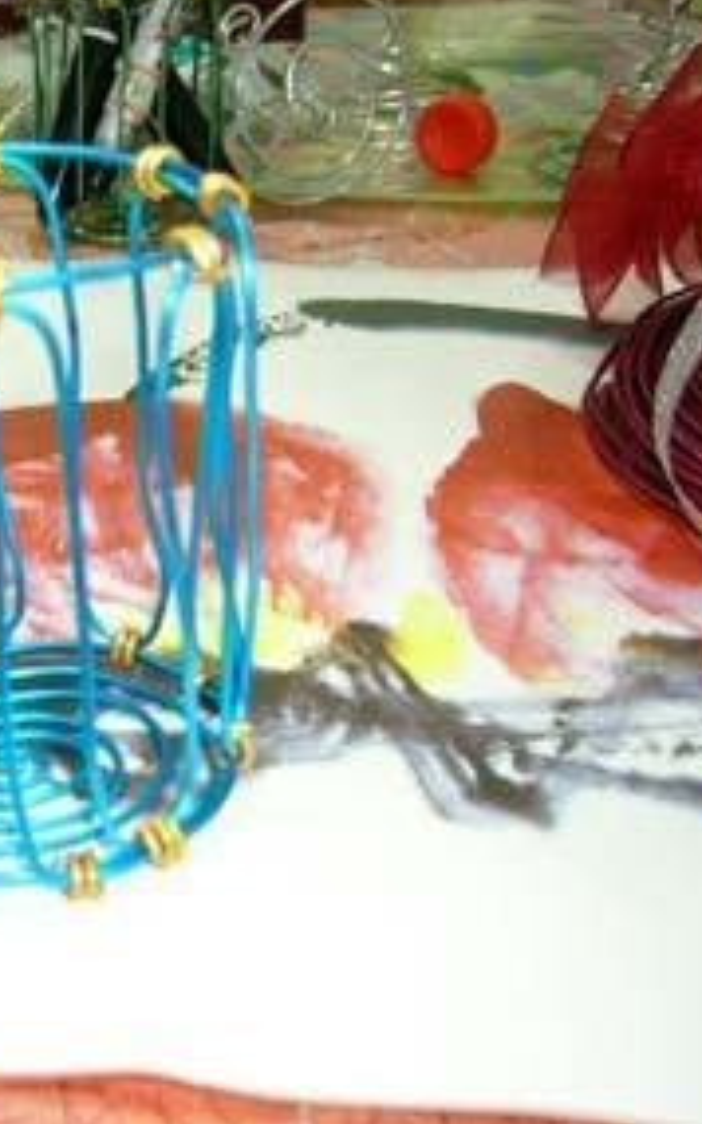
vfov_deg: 38.9
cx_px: 35
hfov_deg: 24.0
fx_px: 1593
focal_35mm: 52
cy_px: 540
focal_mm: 5.8
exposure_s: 1/8
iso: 100
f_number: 2.8
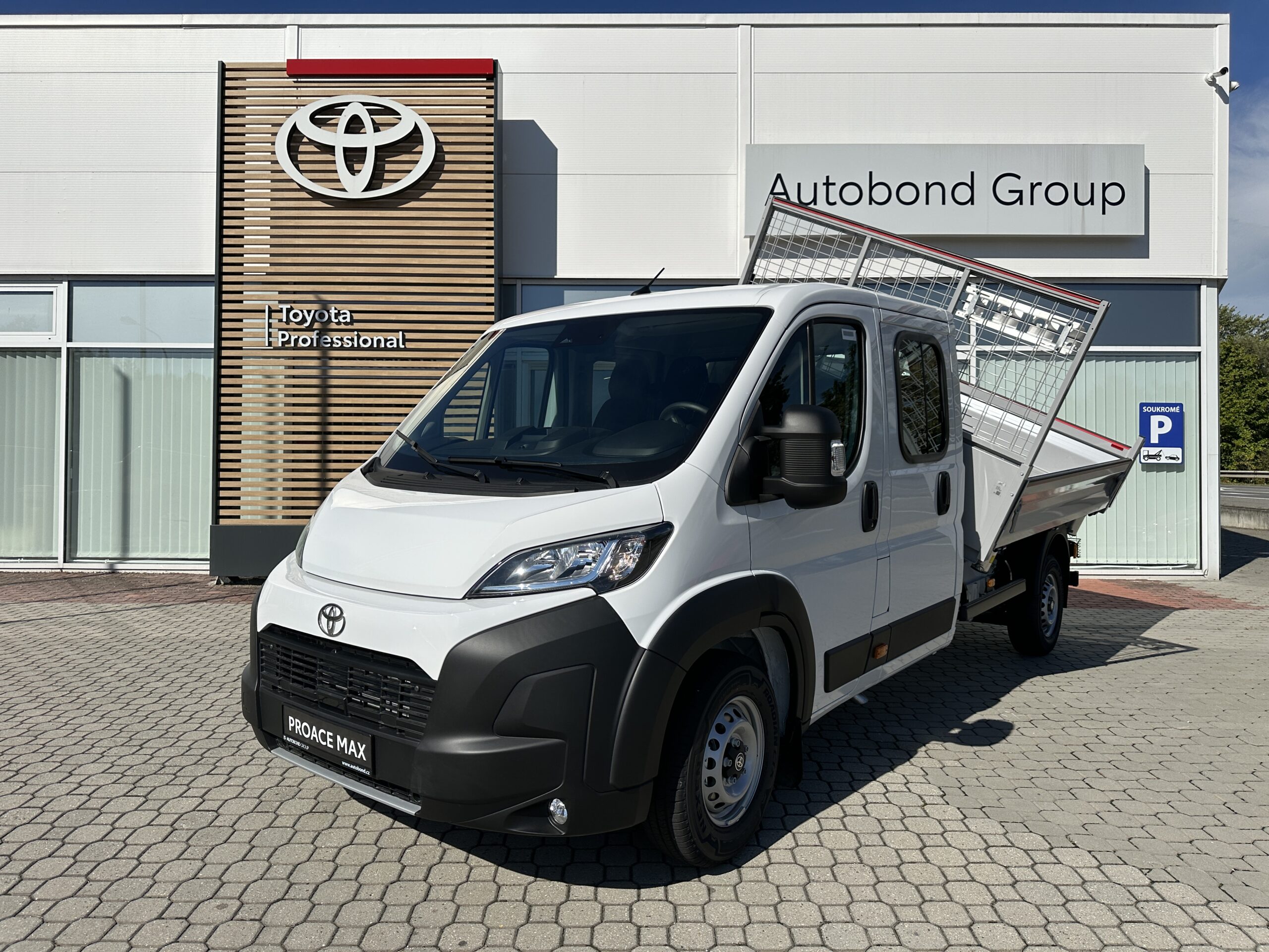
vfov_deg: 56.8
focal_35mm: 24
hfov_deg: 71.6
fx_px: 880
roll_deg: -0.3
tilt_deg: +2.3
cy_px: 476
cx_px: 634
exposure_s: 1/10753
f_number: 1.78
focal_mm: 6.86
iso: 80
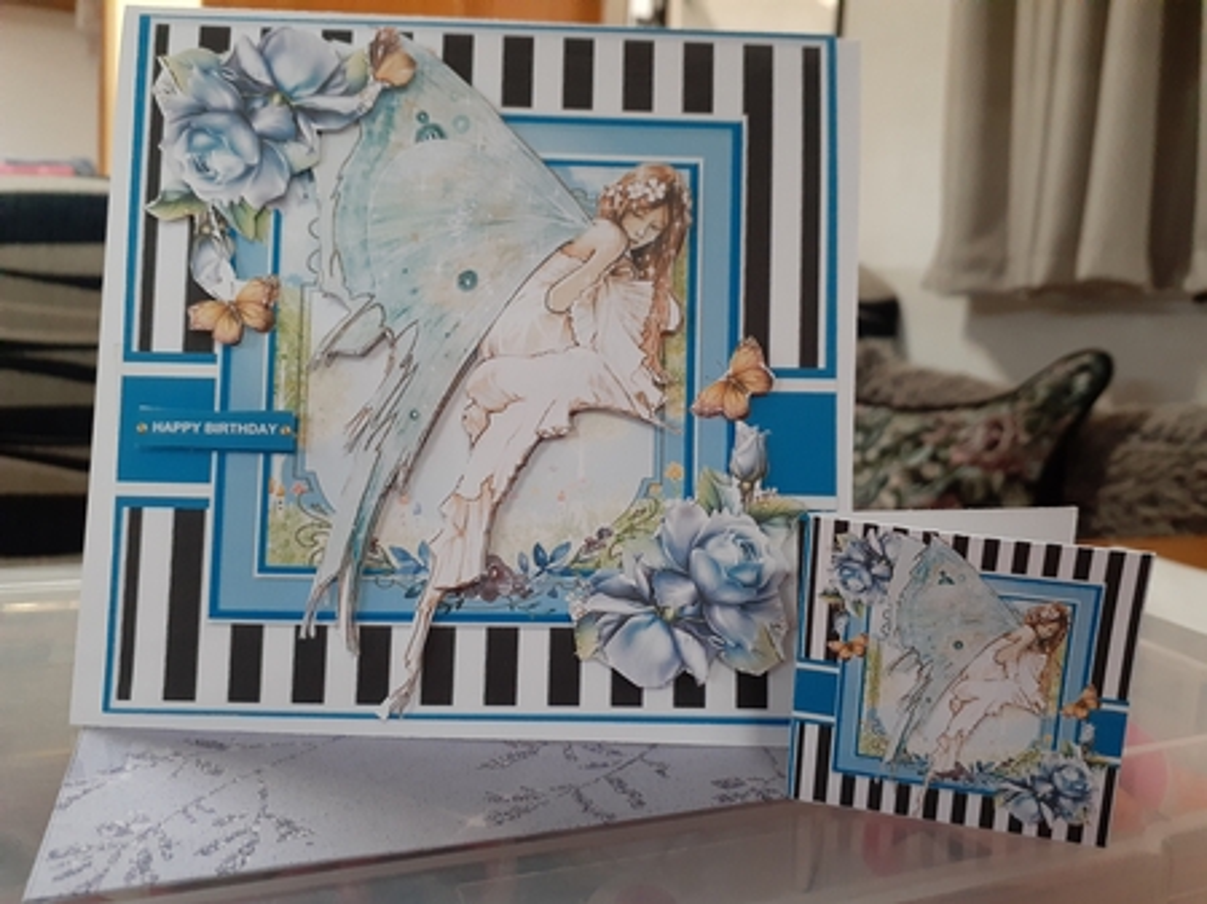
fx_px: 941
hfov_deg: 65.4
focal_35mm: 27
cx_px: 604
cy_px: 452
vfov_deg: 51.3
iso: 500
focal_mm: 3.6
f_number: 1.9
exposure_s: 1/25
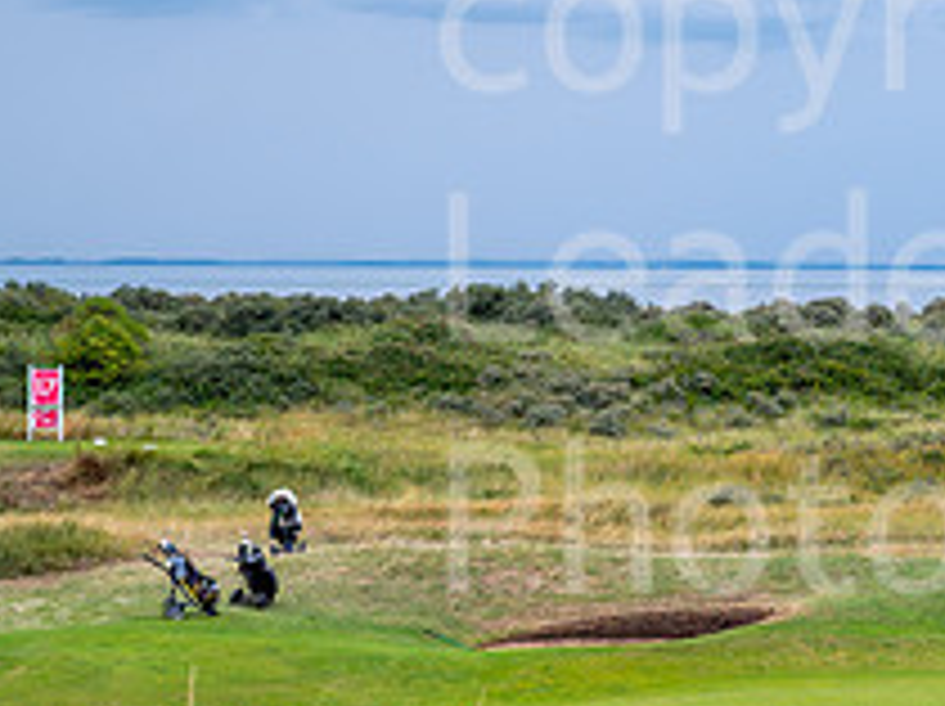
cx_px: 1030
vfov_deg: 8.0
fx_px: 5072
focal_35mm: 186
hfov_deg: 10.5
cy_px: 310
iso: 100
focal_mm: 70
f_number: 4.5
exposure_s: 1/250
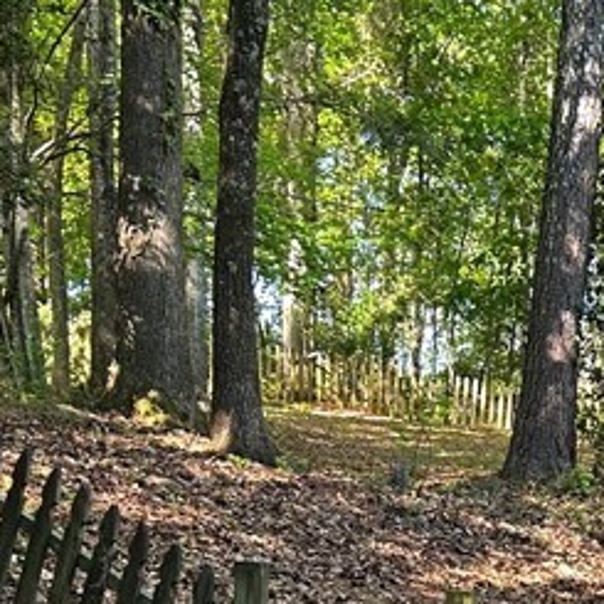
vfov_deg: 17.1
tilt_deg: -6.4
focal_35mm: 96
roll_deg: -2.0
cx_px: 740
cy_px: 777
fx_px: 1895
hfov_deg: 17.2
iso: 50
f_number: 1.5
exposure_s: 1/121
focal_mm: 5.7
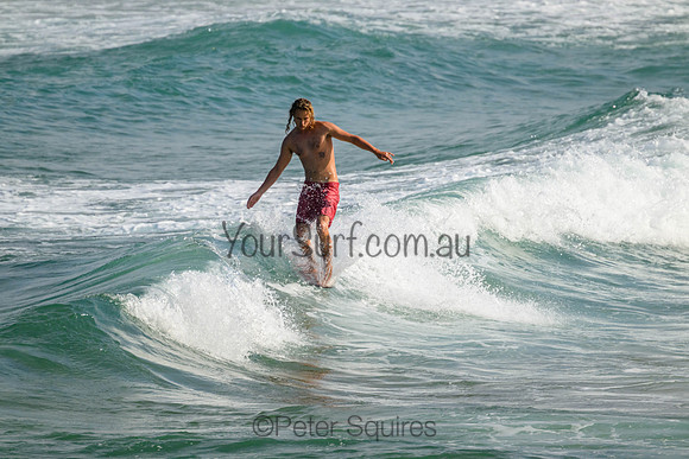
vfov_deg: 1.7
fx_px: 15314
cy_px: 230
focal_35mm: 800
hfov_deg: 2.6
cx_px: 344
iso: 800
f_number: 11
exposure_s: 1/2000
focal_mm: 800
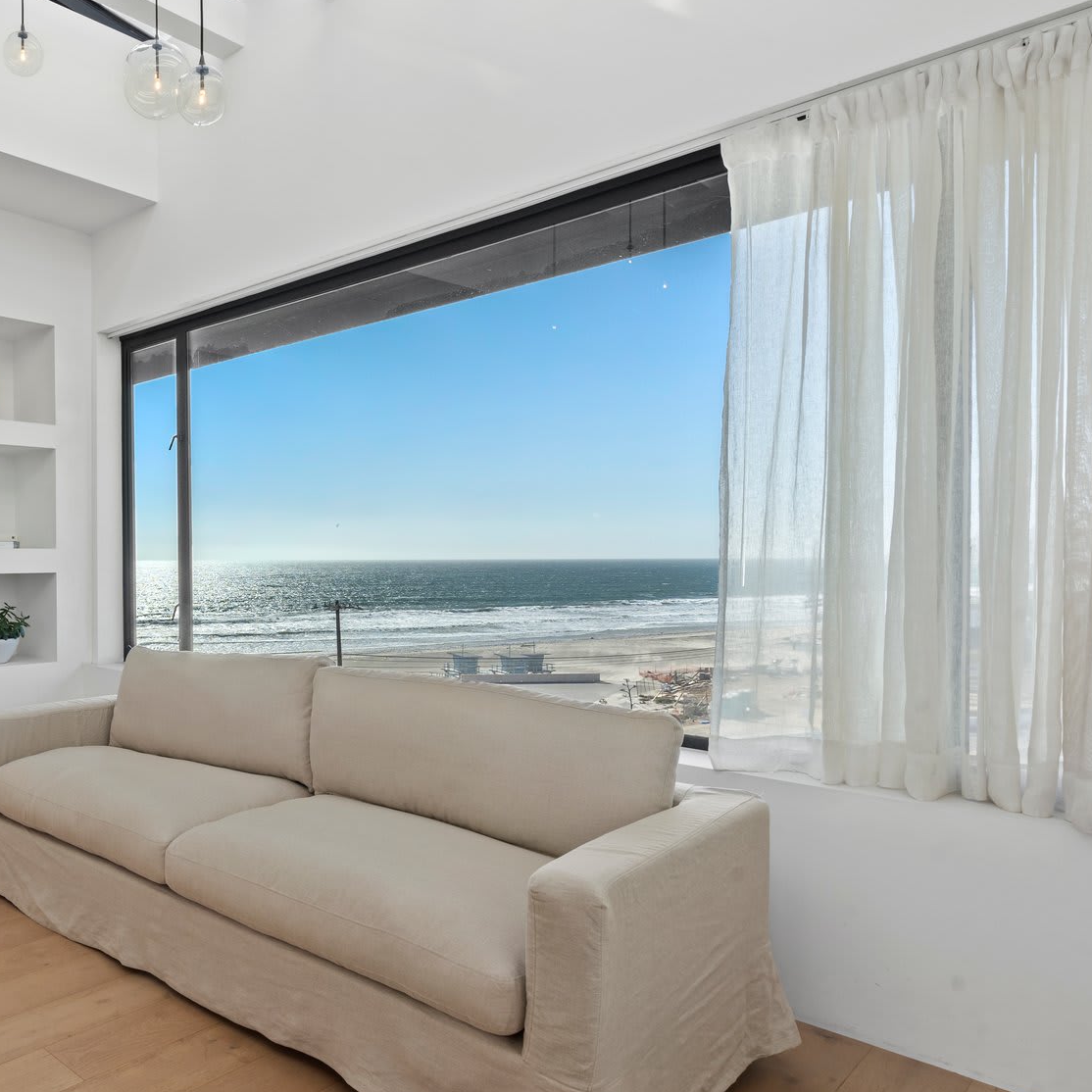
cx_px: 193
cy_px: 594
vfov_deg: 62.8
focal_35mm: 25
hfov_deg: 57.4
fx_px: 892
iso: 320
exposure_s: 1/30
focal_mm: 16
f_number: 10
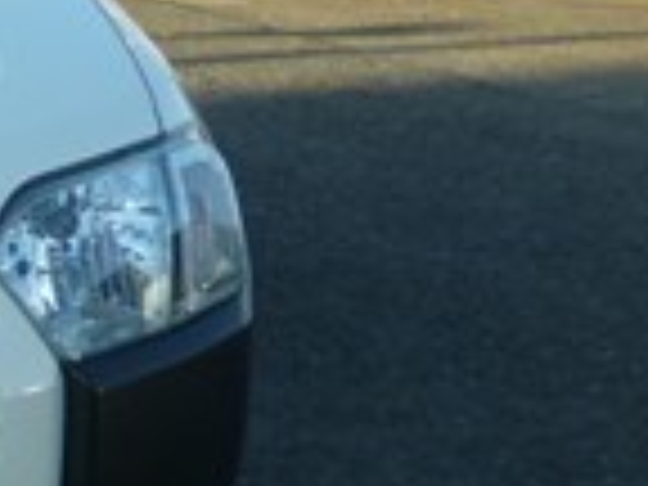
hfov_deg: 16.1
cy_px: 99
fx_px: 2003
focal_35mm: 107
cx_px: -436
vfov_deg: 13.8
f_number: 2.8
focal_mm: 4.3
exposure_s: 1/500
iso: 100
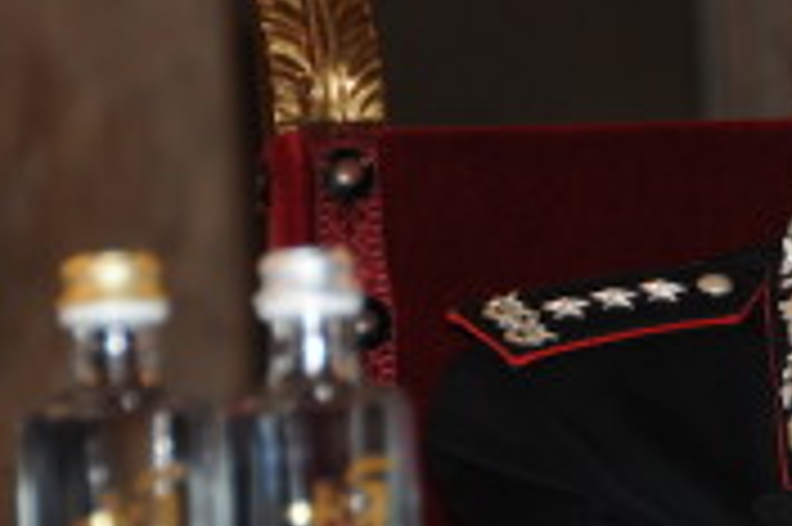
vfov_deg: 3.5
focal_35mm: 397
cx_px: 1026
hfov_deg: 5.2
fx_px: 8734
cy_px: 110
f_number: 5.3
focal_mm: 95
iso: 320
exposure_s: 1/60
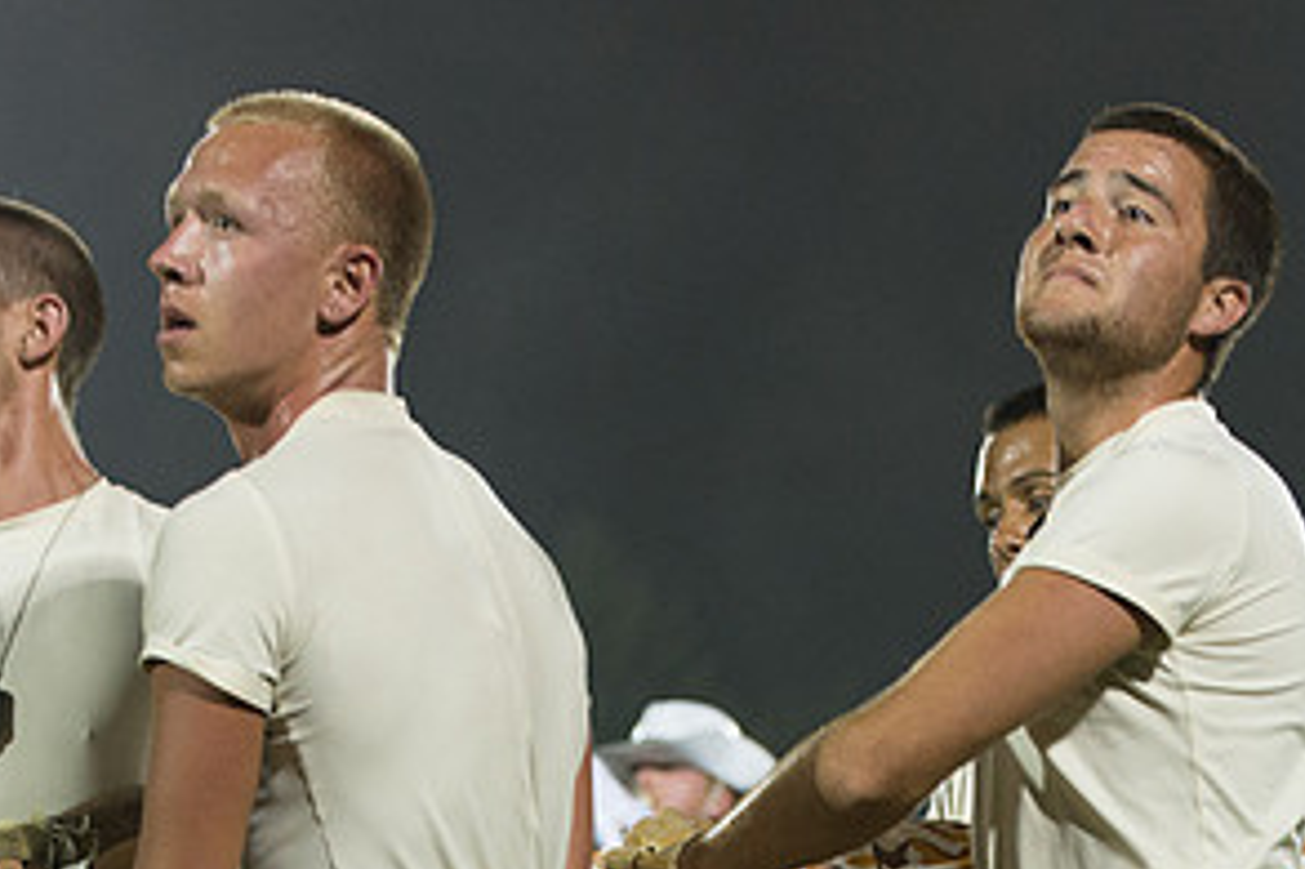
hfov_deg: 11.3
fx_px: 6594
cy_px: 800
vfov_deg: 7.5
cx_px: 516
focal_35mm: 182
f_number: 4.5
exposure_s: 1/160
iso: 2800
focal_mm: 82
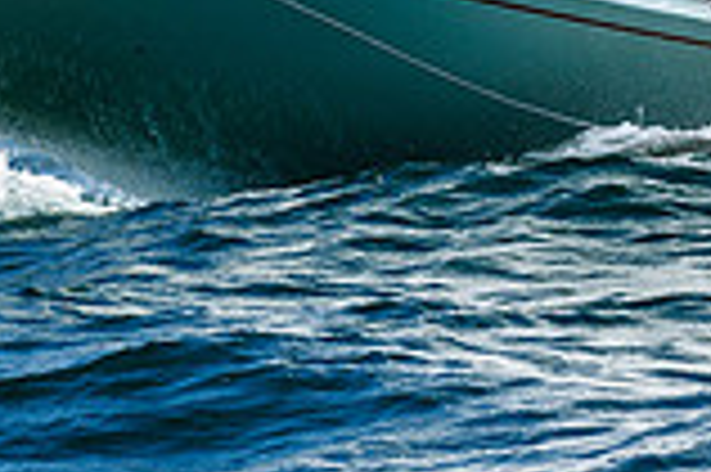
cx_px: 614
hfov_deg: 3.9
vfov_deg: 2.6
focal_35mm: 534
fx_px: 10535
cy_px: -327
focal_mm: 135
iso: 320
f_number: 5
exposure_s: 1/1600
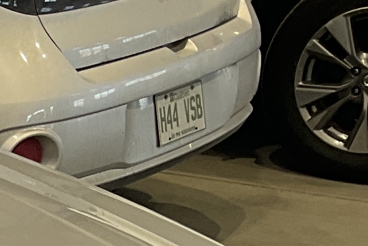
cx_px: -536
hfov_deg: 10.4
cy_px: 560
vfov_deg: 7.7
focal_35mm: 168
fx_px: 1718
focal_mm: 3
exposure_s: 1/60
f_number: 1.8
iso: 32
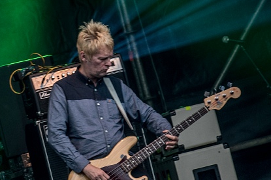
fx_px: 3919
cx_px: 42
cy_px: 84
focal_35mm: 521
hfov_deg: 4.0
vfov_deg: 2.6
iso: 800
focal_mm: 200
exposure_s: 1/100
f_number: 7.1
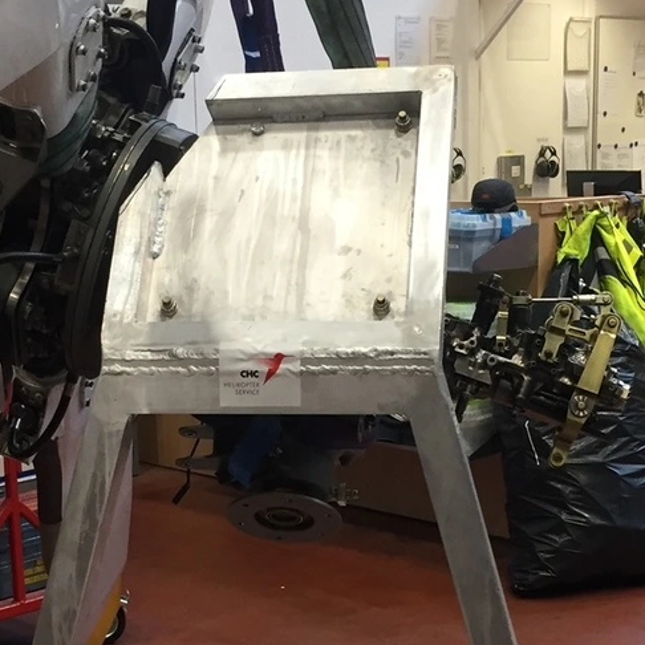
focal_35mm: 72
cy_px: 516
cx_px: 287
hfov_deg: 24.0
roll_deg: +0.4
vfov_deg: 23.6
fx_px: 1518
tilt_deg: -10.4
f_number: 2.2
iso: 64
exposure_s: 1/33
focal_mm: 4.15
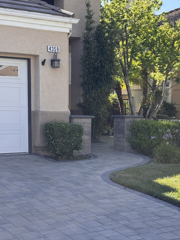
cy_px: 157
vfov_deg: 30.1
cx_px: 113
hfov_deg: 22.9
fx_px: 444
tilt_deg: -6.7
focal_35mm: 64
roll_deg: -0.9
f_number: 1.78
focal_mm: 6.76
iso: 64
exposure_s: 1/1312
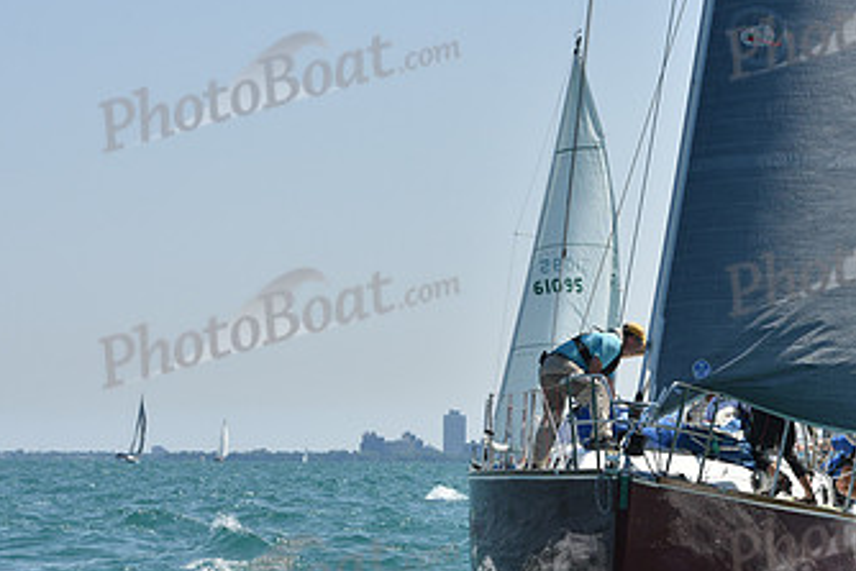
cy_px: 419
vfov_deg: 7.2
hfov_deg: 10.7
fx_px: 4543
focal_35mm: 191
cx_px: 595
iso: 250
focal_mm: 110
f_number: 8
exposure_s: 1/1250
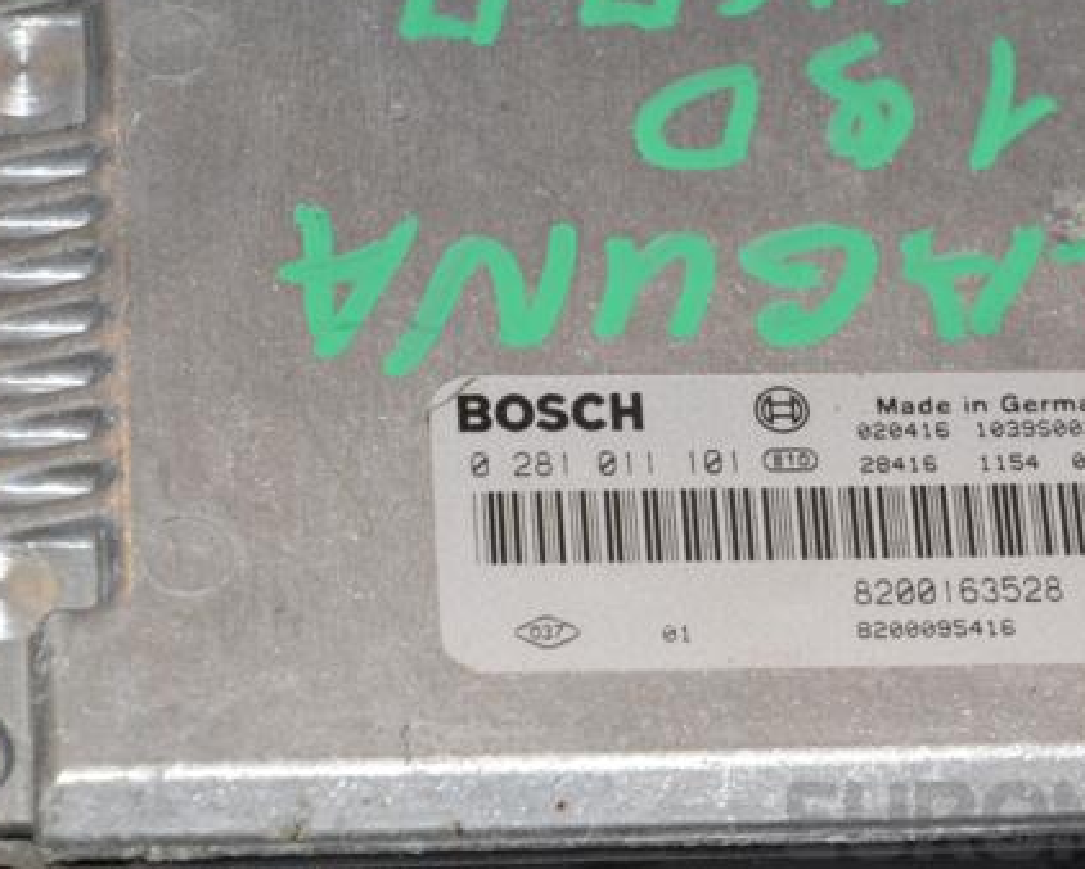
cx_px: 738
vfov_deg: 19.2
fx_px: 2570
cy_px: 478
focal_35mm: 80
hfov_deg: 23.7
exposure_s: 1/200
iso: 800
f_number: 8
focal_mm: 40
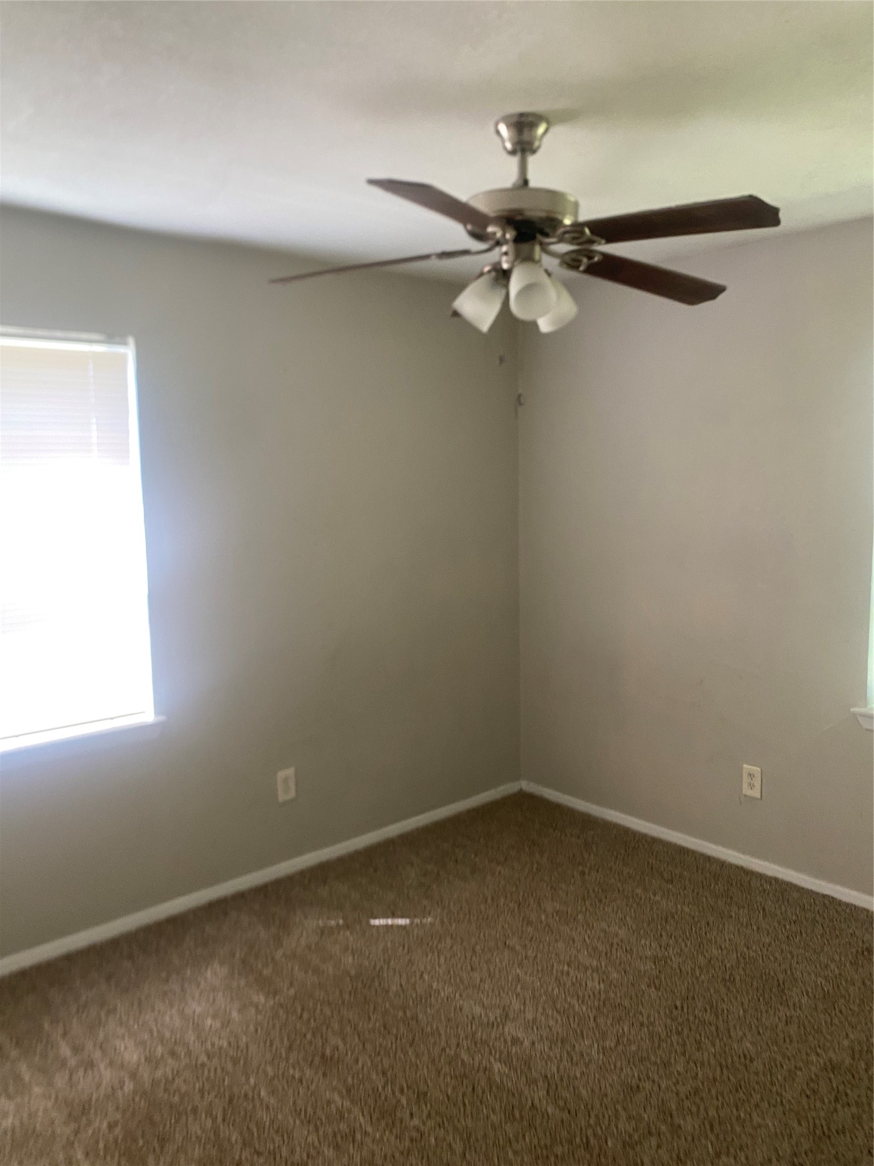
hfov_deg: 53.1
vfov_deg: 67.3
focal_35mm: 26
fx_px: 875
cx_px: 437
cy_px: 583
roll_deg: -1.4
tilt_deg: -0.1
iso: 125
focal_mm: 4.25
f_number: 1.8
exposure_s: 1/67
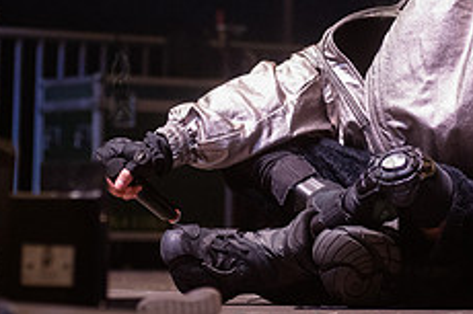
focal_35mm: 202
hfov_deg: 10.2
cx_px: 385
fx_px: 2652
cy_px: -15
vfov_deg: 6.8
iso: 5000
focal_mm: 80
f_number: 4
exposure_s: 1/500
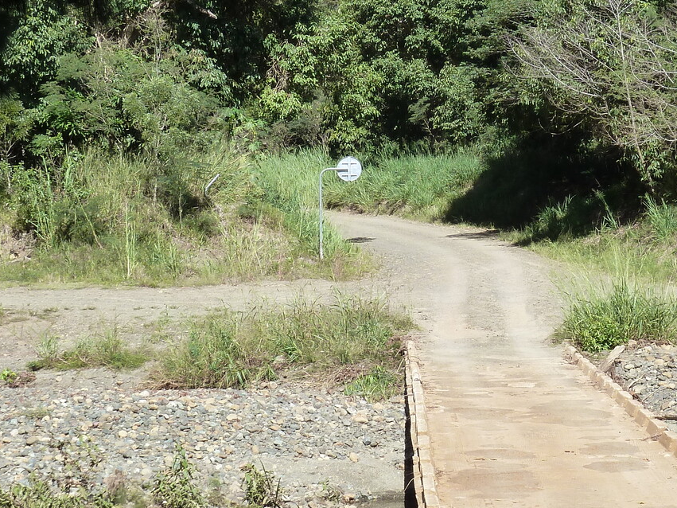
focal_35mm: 126
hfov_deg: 15.6
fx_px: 2464
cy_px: 248
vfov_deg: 11.8
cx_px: 523
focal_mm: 11
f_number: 4.1
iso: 125
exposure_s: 1/400
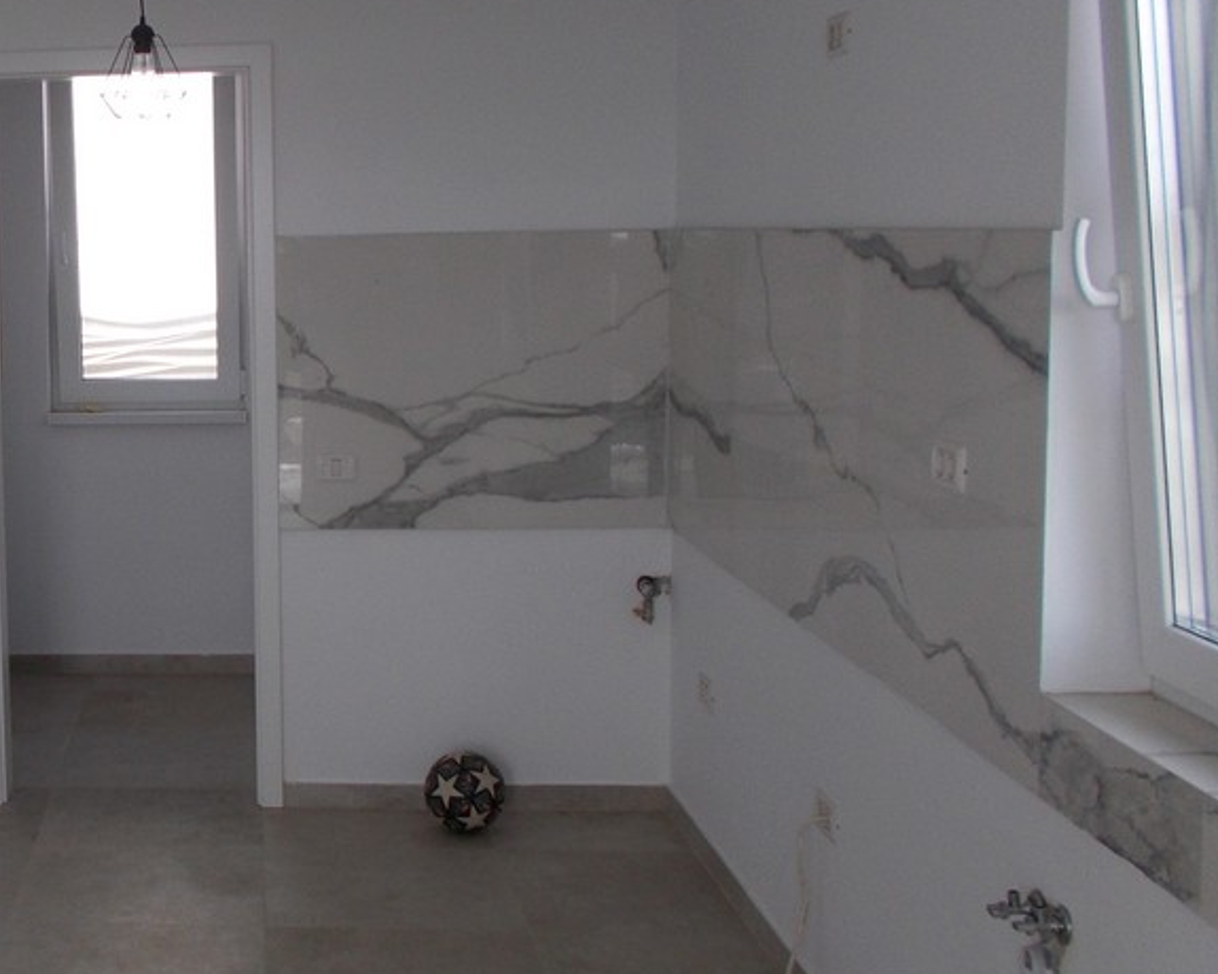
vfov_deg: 28.6
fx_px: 1911
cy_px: 413
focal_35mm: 53
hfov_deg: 32.9
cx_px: 47
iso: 80
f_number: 3.2
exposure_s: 1/50
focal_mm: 4.6
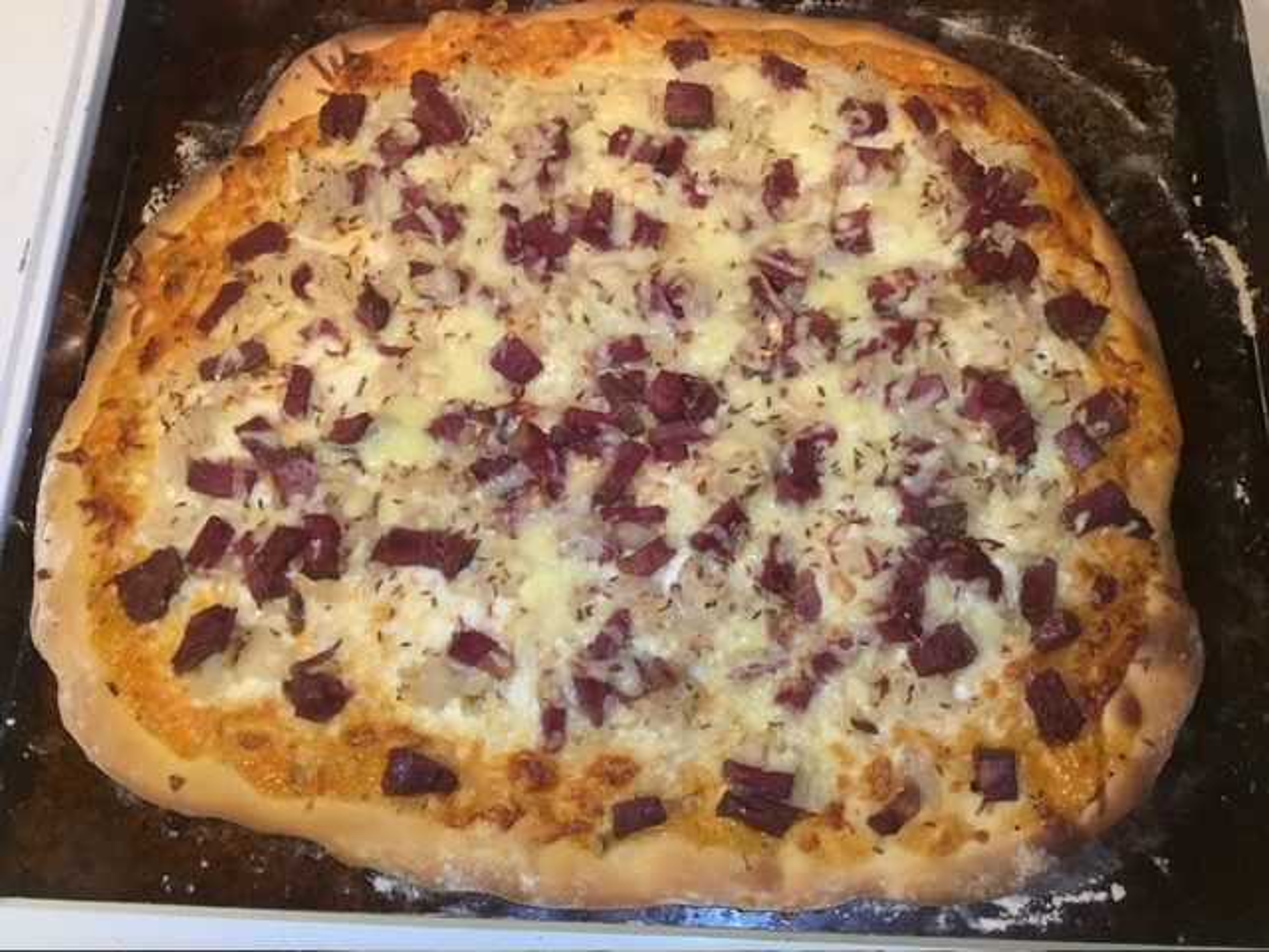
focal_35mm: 31
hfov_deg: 58.4
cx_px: 634
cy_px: 476
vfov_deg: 45.4
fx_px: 1136
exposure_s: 1/30
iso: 200
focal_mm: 3.3
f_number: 2.4
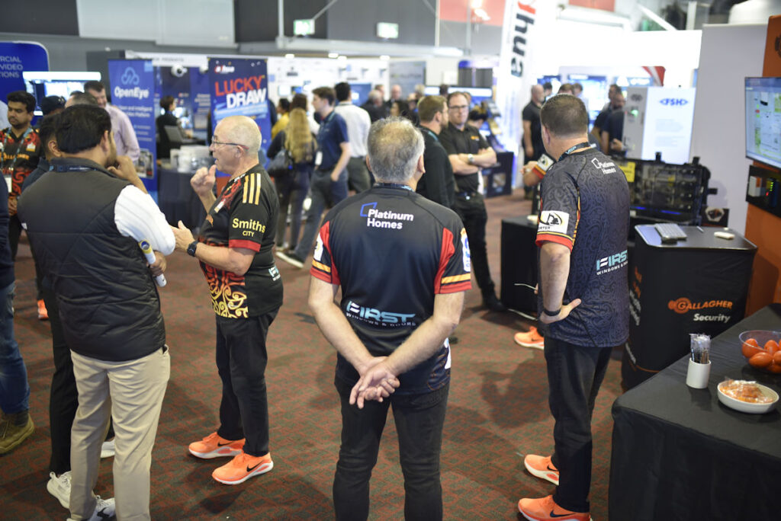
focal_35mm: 35
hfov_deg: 54.4
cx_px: 390
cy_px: 260
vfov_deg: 37.9
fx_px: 760
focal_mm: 35
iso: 900
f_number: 1.4
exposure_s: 1/60
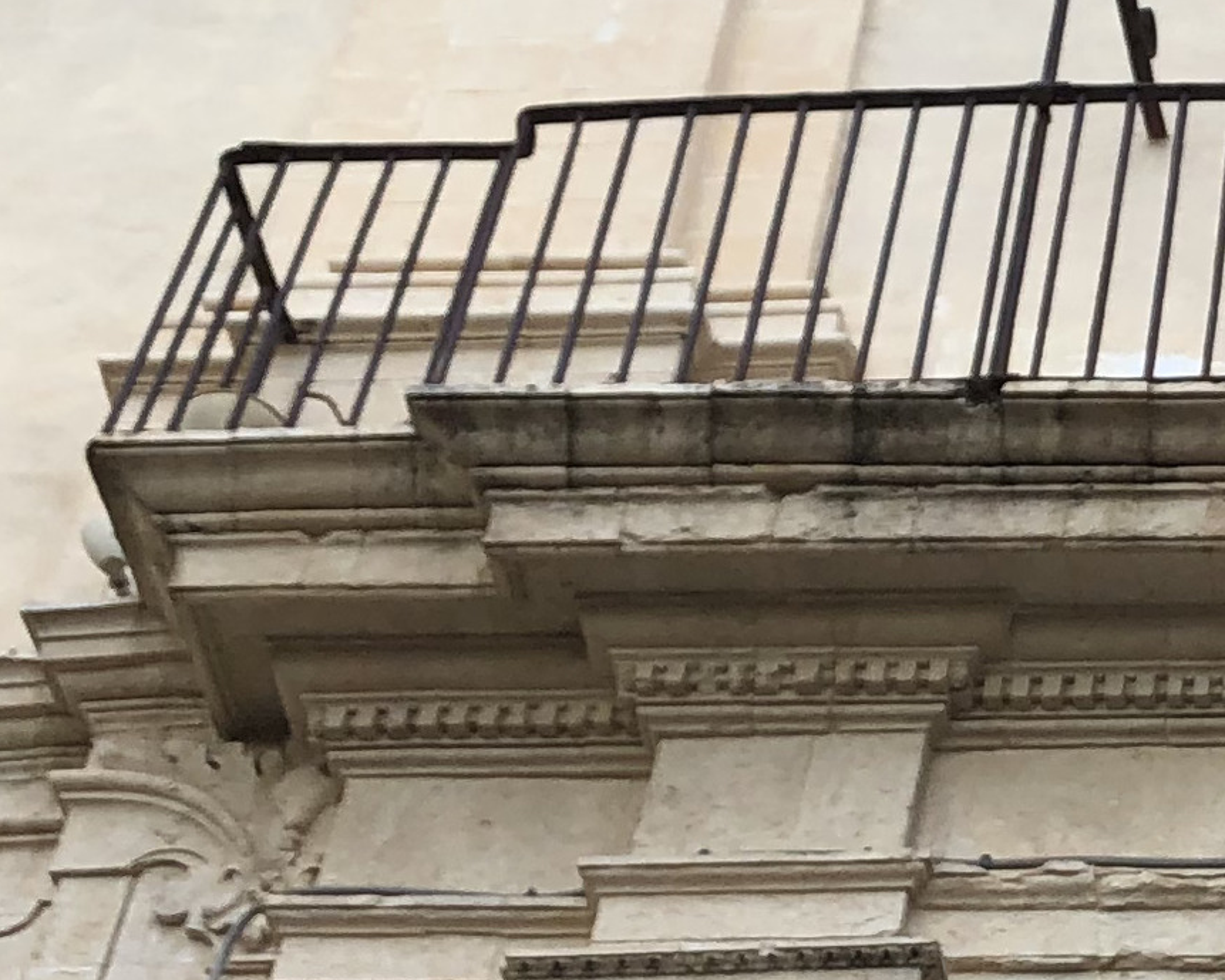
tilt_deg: +48.2
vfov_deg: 12.1
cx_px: 1703
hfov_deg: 14.4
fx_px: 4605
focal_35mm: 127
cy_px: 569
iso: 20
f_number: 1.8
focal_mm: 4
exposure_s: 1/209
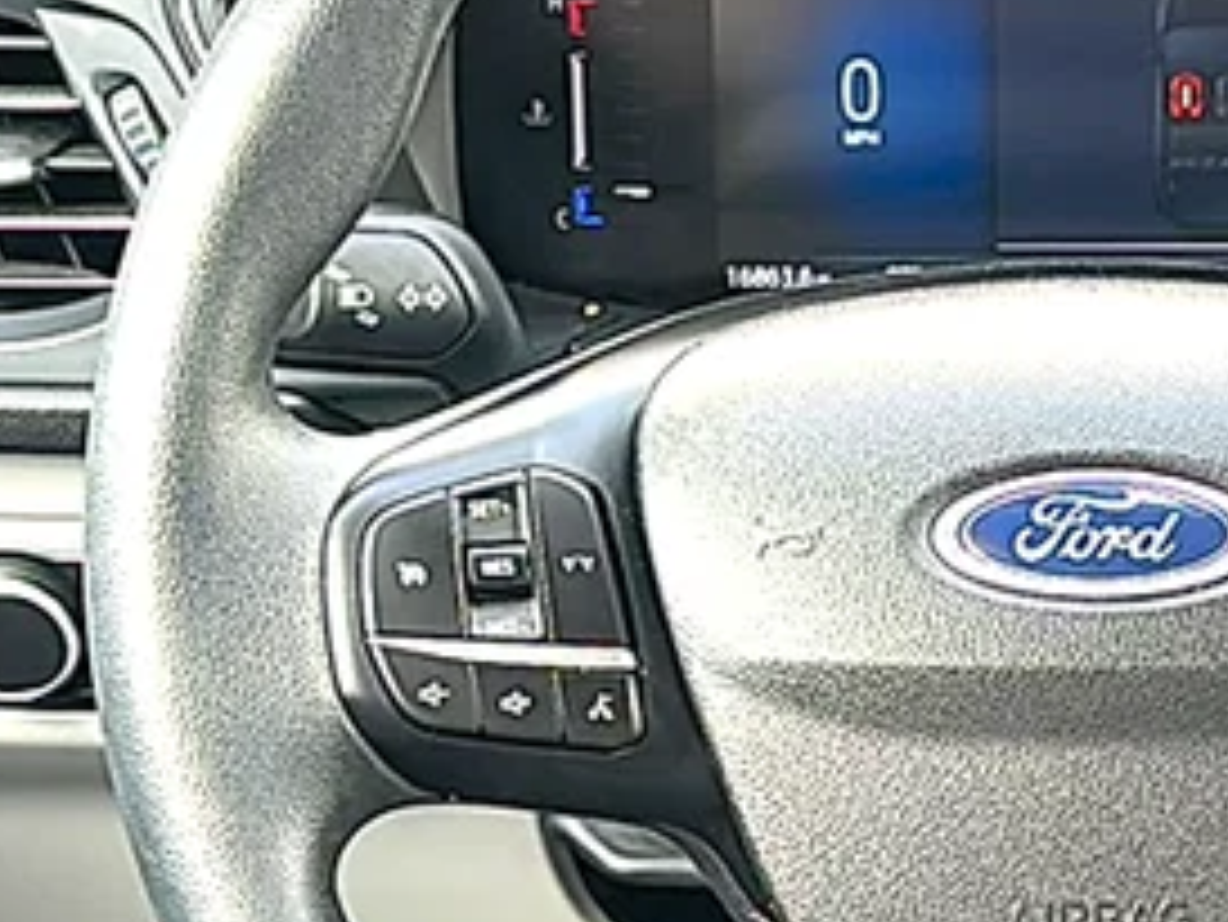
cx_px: 1129
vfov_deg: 14.1
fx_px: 3727
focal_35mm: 105
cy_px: 551
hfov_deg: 18.4
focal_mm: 6.86
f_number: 1.78
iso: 100
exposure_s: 1/125
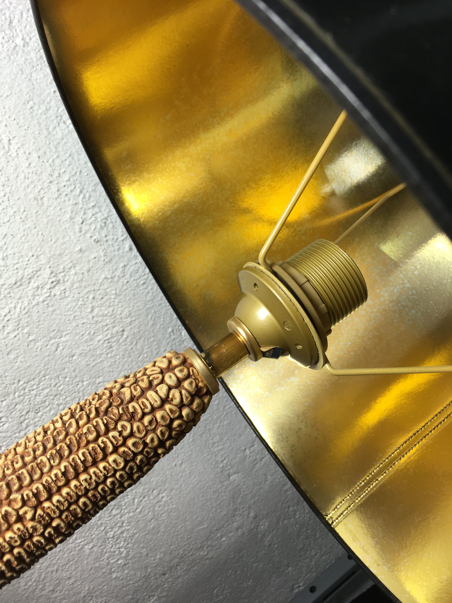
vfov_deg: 61.7
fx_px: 505
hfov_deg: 48.2
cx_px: 226
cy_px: 302
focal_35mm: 29
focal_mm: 4.15
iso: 32
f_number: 2.2
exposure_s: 1/50
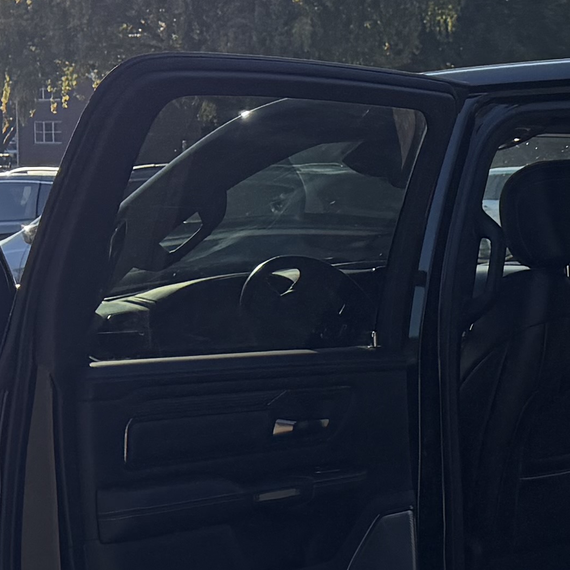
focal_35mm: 115
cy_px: 307
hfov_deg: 13.6
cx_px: 1019
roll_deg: -1.2
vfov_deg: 15.2
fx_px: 2142
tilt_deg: -3.4
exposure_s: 1/4673
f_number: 1.78
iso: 100
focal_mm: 6.76
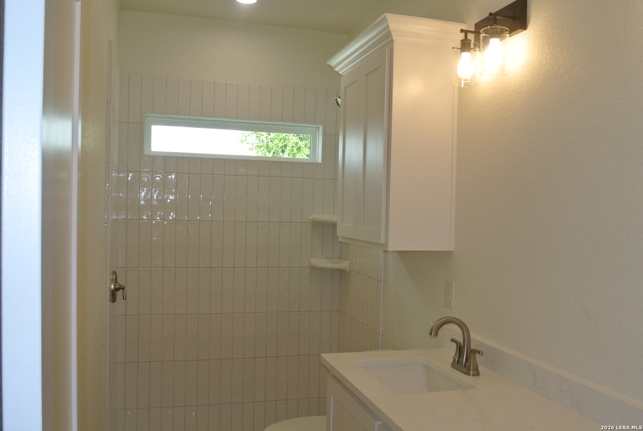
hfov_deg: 58.7
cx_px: 322
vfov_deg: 41.2
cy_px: 216
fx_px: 572
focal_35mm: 32
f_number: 13
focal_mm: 12.2
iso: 400
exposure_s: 1/60
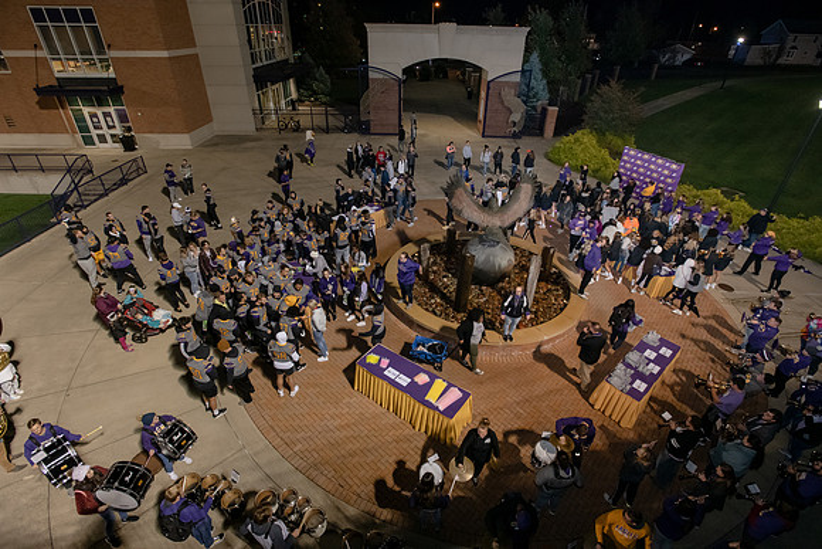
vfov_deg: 70.5
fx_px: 388
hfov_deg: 93.3
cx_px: 411
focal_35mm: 17
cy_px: 274
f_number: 5.6
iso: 2500
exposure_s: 1/80
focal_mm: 17
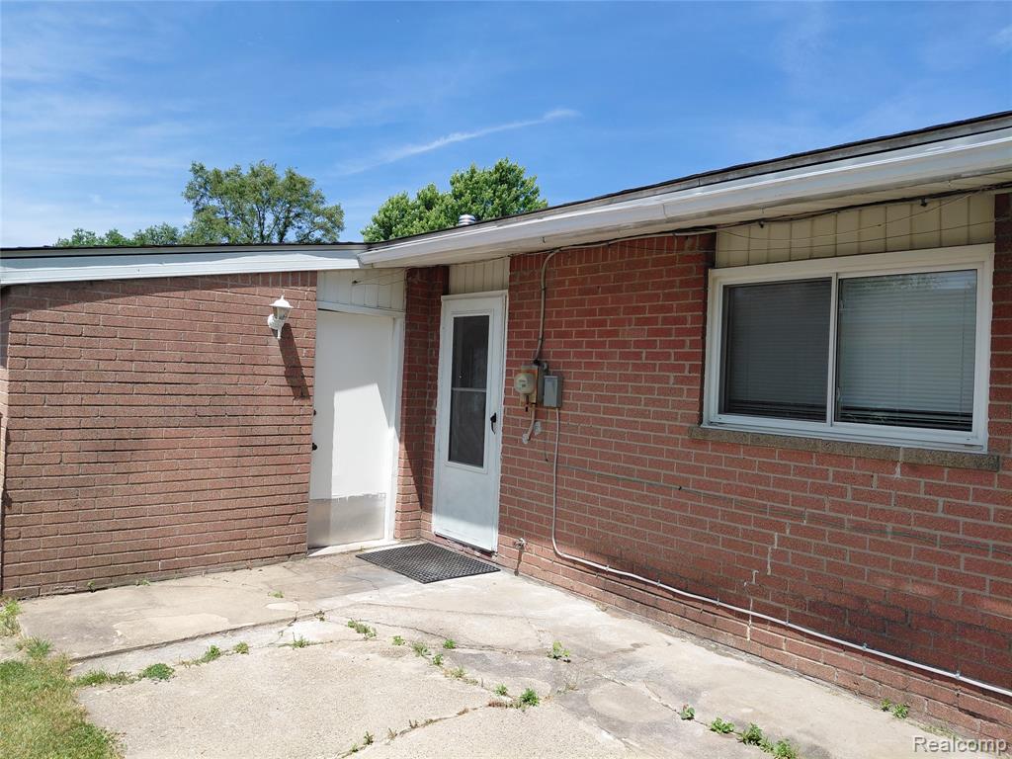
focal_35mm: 25
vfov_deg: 54.9
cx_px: 506
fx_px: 731
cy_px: 380
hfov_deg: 69.4
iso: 50
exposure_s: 1/2326
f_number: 1.8
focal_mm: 4.69
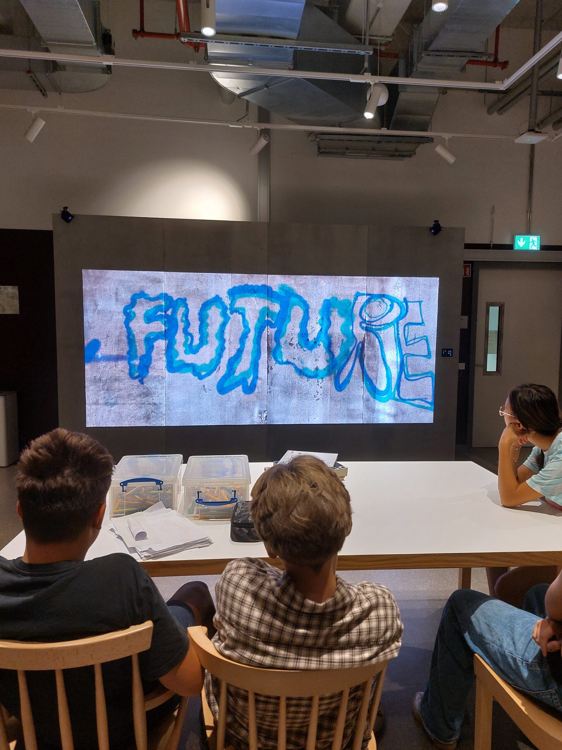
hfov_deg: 54.9
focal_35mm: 25
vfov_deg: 69.4
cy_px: 375
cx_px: 281
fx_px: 541
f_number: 1.8
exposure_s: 1/60
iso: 80
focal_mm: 5.23
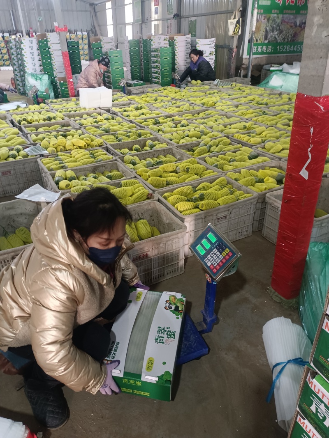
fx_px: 317
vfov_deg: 69.4
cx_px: 164
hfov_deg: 54.9
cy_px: 219
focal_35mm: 25
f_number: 1.79
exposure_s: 1/25
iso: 1428
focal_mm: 4.71
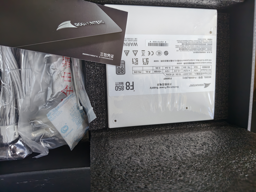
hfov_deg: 73.9
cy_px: 96
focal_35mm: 23
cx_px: 128
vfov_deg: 58.9
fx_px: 170
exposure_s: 1/100
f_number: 1.88
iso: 165
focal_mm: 5.56
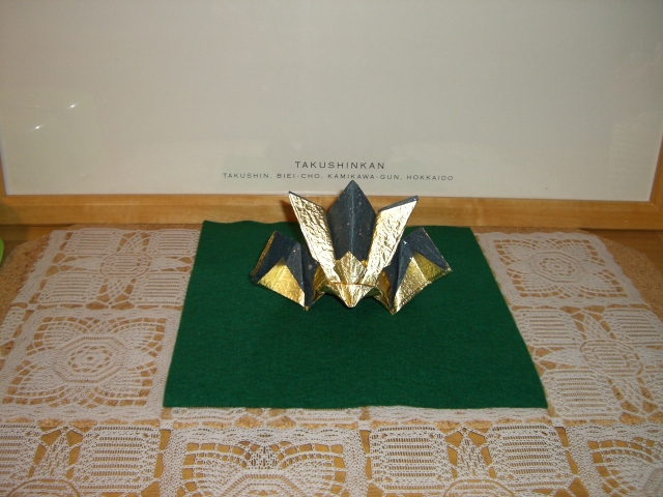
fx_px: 728
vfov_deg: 37.7
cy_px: 248
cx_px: 332
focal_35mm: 38
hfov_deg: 49.0
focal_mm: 6.2
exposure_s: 1/60
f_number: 2.7
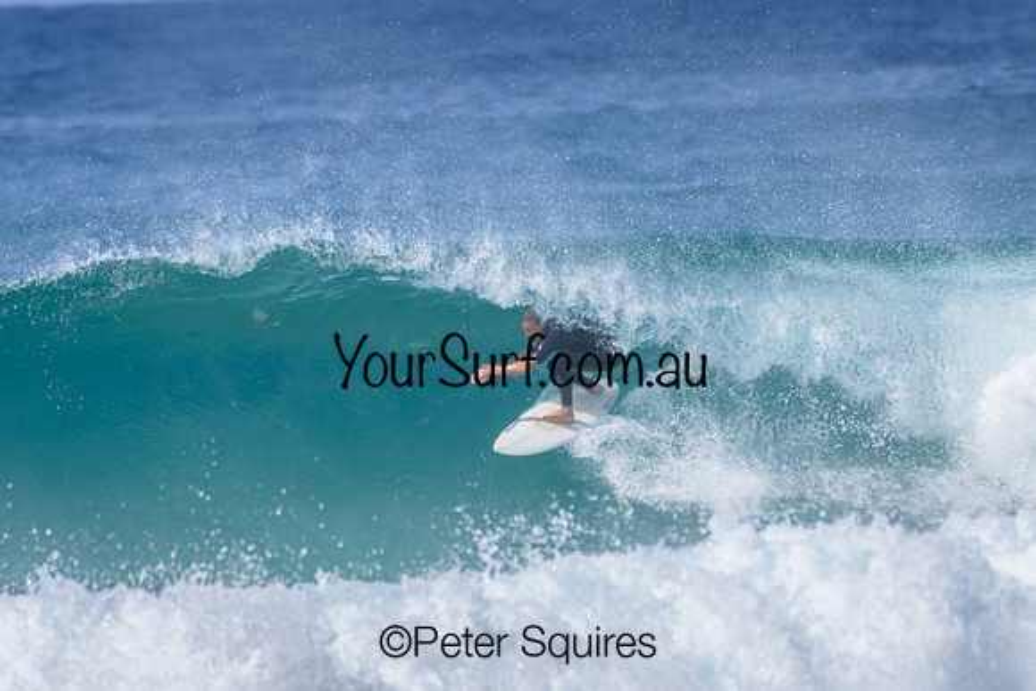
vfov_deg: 1.4
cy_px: 346
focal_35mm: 1000
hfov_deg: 2.1
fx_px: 28783
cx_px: 518
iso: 800
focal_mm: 1000
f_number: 11
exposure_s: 1/2000
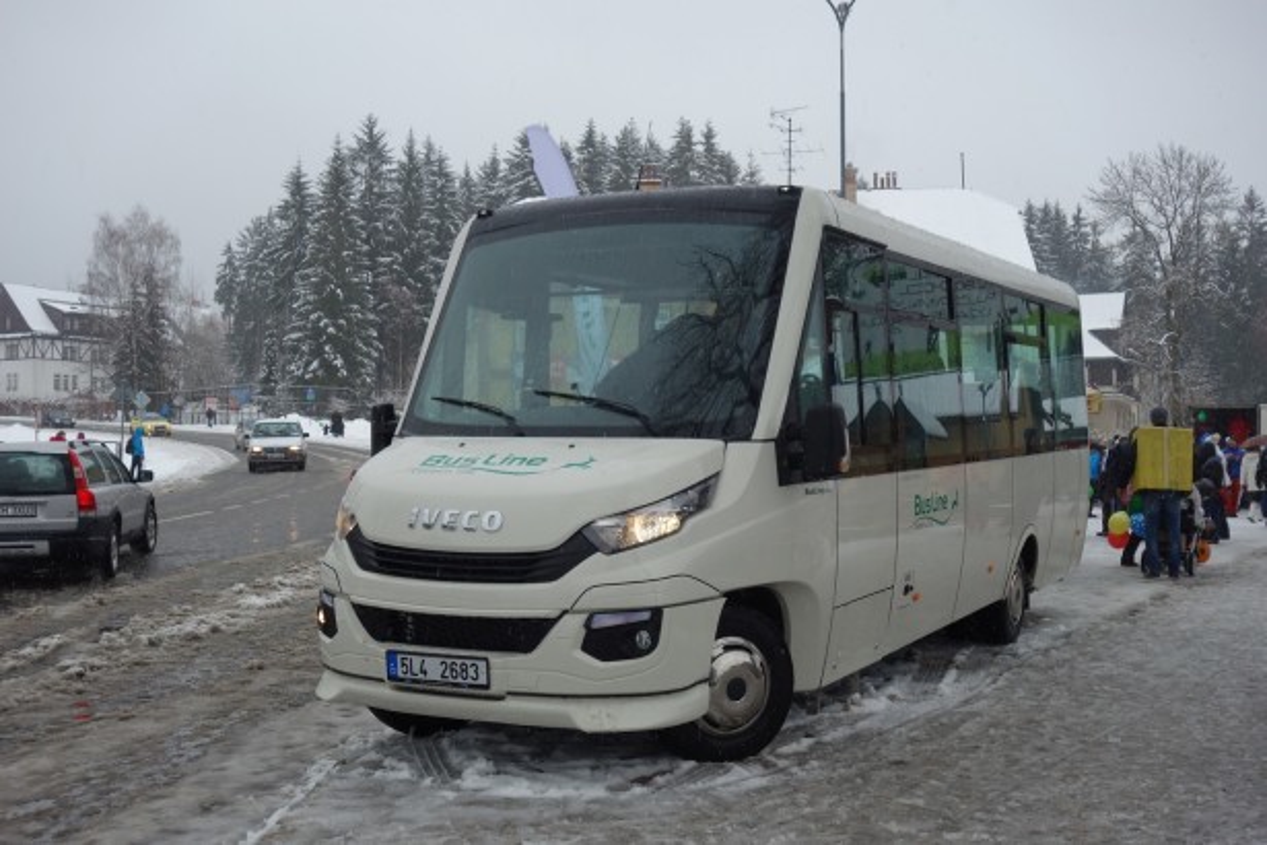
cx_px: 634
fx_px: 1408
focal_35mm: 40
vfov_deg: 33.4
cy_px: 422
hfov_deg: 48.5
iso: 125
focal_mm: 14.75
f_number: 5.6
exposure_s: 1/250
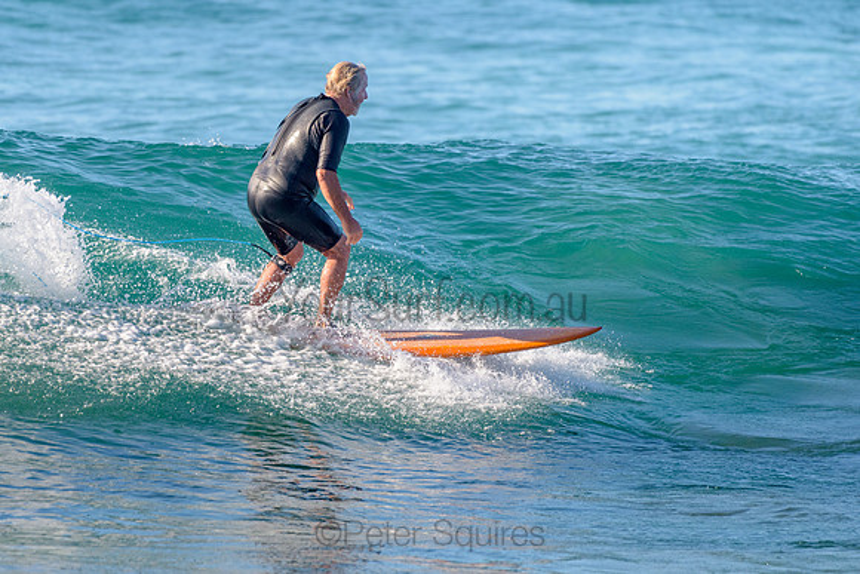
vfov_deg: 2.2
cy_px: 257
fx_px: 14629
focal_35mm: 612
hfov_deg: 3.4
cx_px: 334
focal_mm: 500
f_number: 5.6
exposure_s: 1/2000
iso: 640
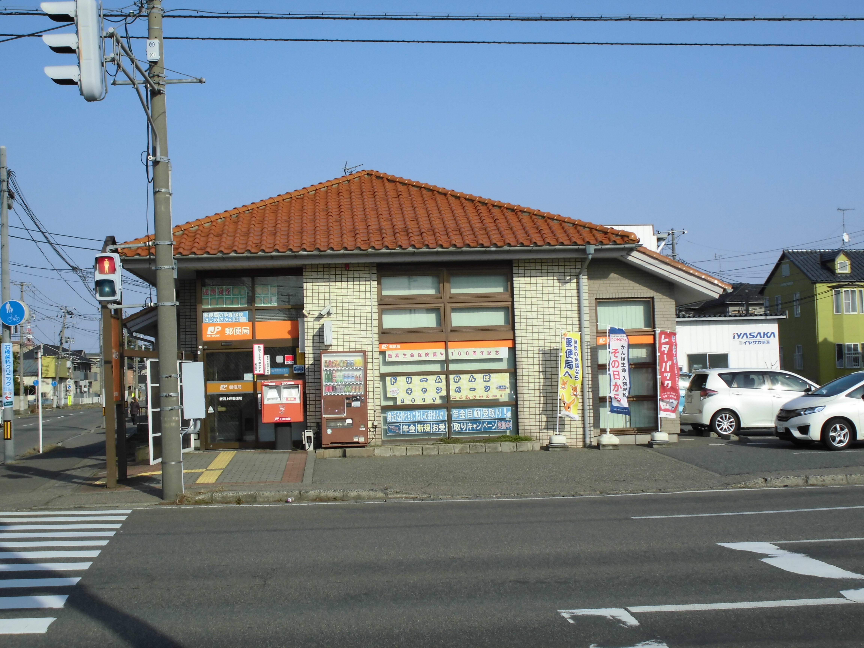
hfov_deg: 38.9
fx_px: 1223
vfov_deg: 29.7
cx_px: 432
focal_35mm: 49
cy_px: 324
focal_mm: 8.9
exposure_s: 1/640
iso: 100
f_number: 4.8
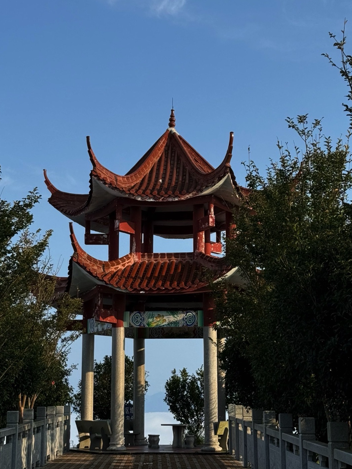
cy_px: 227
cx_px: 167
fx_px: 949
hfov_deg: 21.0
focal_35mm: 70
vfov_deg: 27.8
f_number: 1.78
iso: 64
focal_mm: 6.76
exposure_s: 1/4310
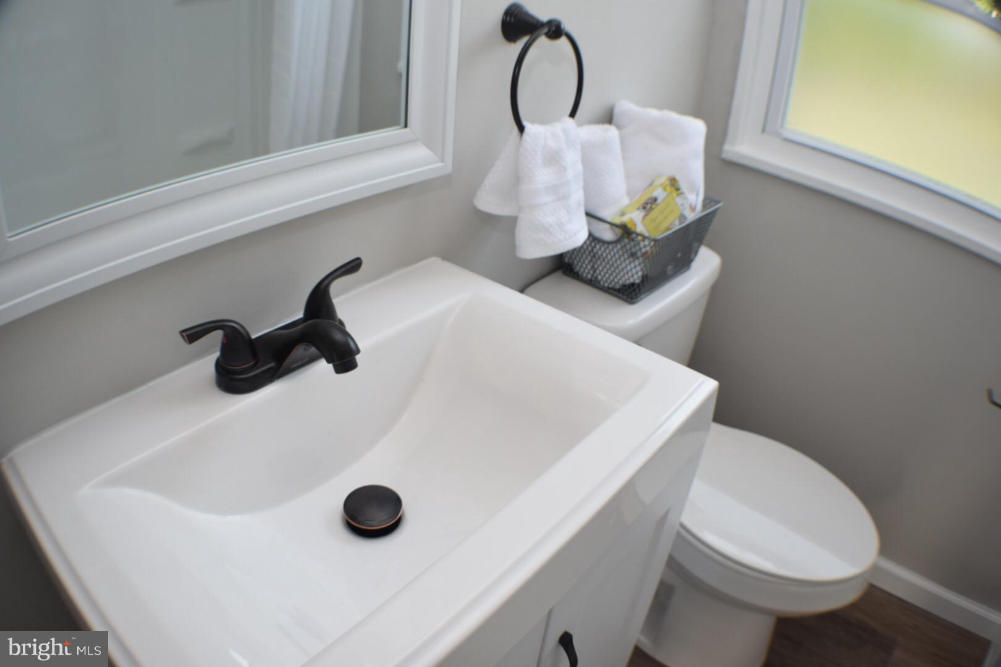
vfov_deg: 36.9
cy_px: 334
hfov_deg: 53.1
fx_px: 1001
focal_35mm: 36
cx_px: 500
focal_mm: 24
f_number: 4.5
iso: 400
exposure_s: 1/80
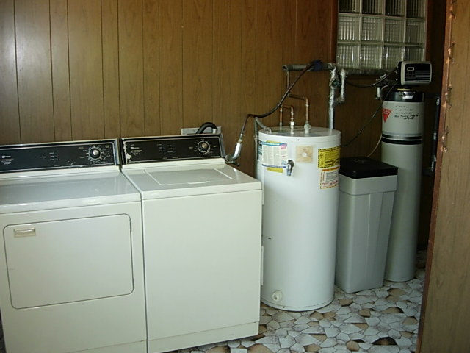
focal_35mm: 38
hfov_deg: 49.0
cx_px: 235
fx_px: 516
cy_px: 176
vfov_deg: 37.7
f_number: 2.8
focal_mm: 7.8
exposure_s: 1/25.3
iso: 79
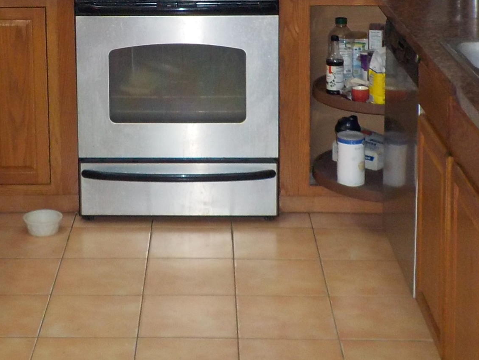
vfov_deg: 17.8
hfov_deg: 24.3
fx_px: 1107
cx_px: 147
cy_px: -30
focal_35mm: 80
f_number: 3.3
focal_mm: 4.1
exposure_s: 1/30
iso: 200
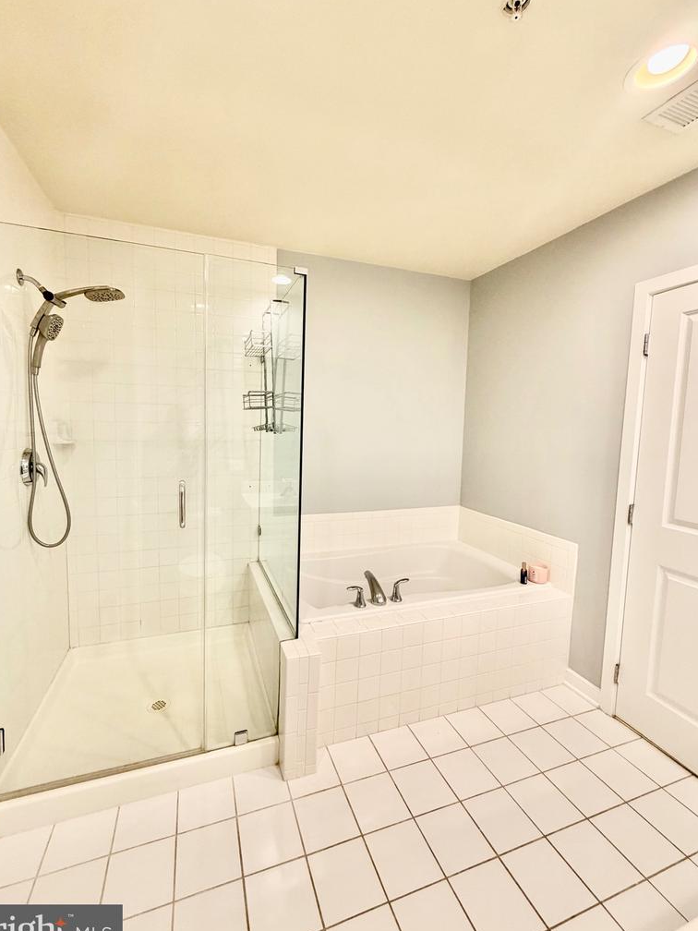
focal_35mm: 15
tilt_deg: -5.0
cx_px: 334
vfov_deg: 98.2
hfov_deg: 81.7
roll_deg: -0.2
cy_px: 459
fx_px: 403
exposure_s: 1/60
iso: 160
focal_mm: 2.22
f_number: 2.2
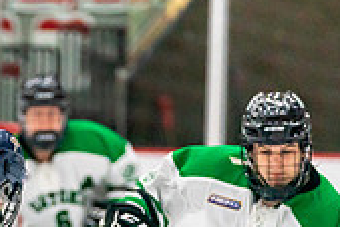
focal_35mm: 582
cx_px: -54
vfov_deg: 2.4
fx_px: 5501
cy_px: 343
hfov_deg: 3.5
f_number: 2.8
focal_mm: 170
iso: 3200
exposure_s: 1/1250
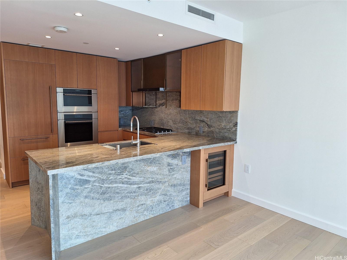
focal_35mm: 23
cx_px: 174
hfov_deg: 73.9
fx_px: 231
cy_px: 130
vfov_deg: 58.9
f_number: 1.8
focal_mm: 5.54
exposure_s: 1/120
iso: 64
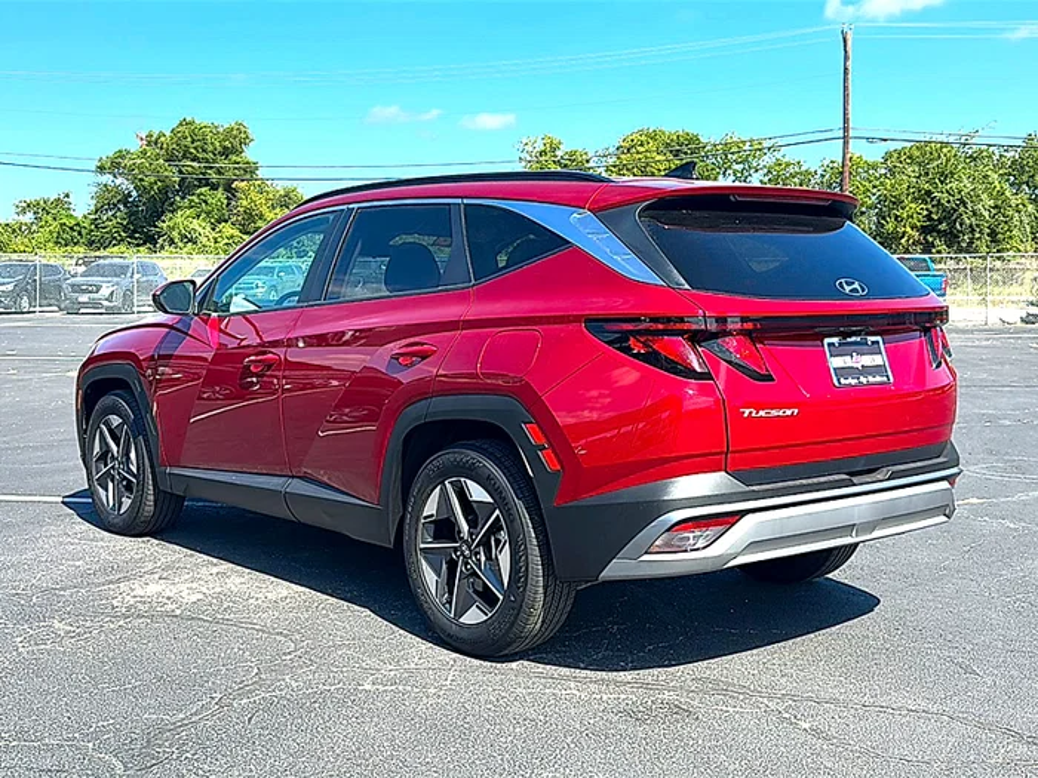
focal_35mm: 35
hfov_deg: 52.6
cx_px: 519
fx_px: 1050
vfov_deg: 40.7
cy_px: 389
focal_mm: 6.86
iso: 80
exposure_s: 1/2119
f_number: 1.78
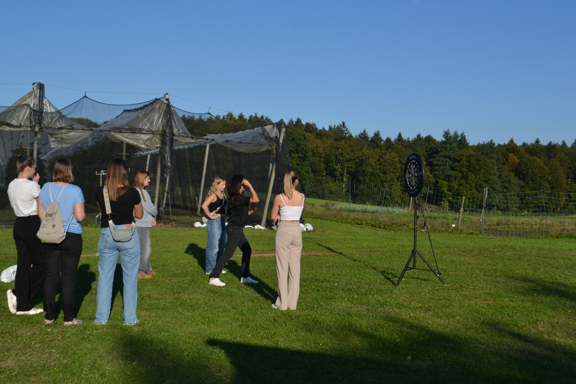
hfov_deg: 43.6
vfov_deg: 29.9
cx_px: 288
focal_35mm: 45
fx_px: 720
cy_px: 192
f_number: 8
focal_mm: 30
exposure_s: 1/250
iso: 100
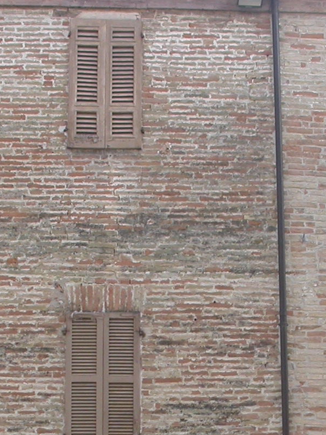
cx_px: 224
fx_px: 1355
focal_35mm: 108
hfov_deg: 13.7
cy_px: 386
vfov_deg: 17.9
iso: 100
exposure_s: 1/154
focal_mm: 7.85
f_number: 5.3
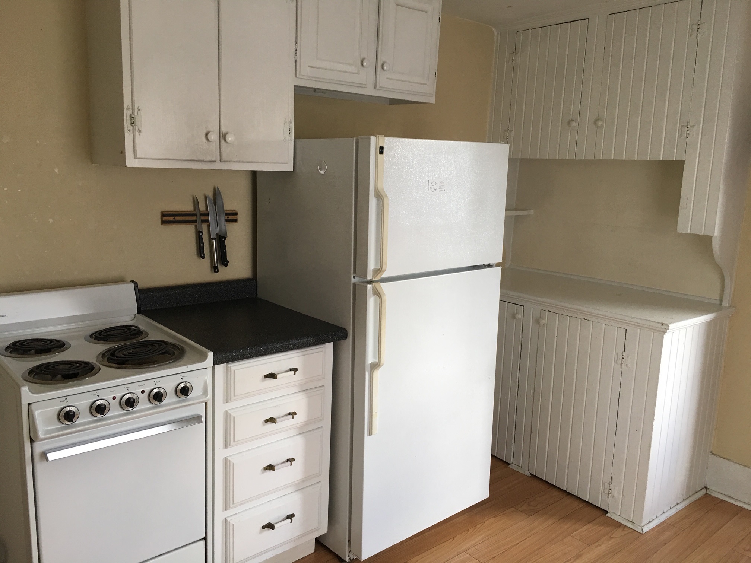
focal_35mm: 29
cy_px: 282
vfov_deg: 48.2
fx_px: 629
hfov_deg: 61.7
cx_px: 376
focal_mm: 4.15
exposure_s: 1/30
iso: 32
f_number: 2.2
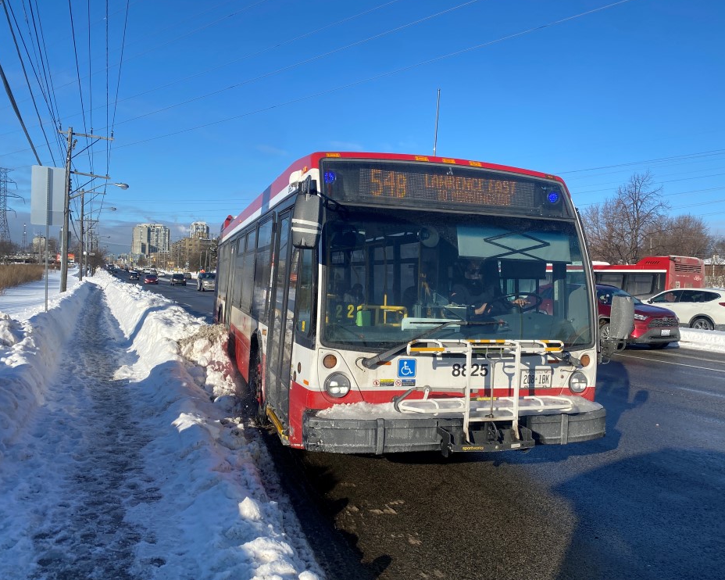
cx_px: 368
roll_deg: -2.0
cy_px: 290
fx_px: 601
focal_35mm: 28
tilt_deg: -2.7
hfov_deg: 62.2
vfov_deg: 51.5
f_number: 1.8
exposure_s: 1/3401
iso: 32
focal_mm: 4.25
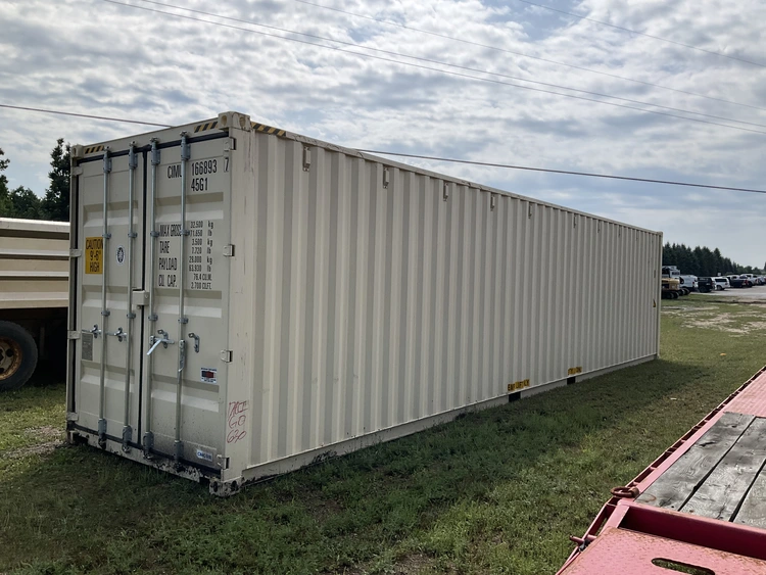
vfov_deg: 48.3
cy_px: 288
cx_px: 383
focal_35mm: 29
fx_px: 642
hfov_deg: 61.6
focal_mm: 3
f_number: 1.8
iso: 25
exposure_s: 1/3534
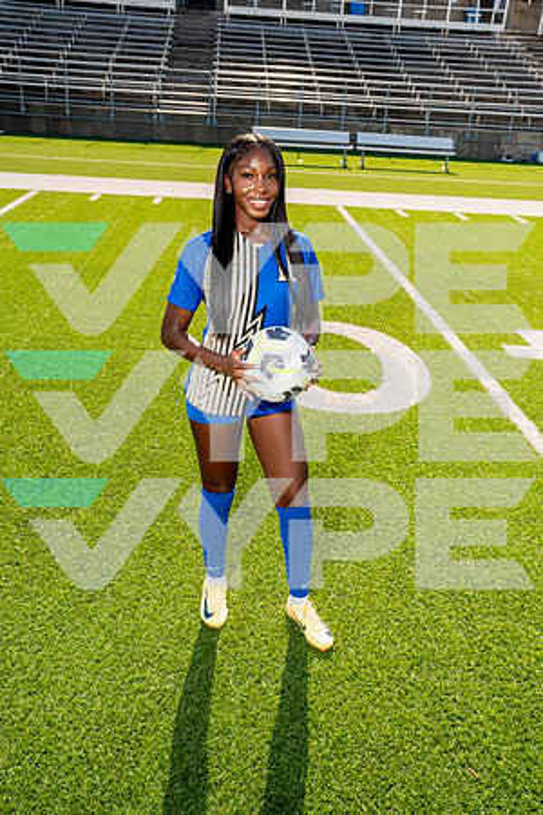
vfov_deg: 55.8
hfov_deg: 38.9
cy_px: 408
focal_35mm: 34
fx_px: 769
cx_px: 272
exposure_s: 1/250
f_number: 10
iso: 320
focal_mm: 34
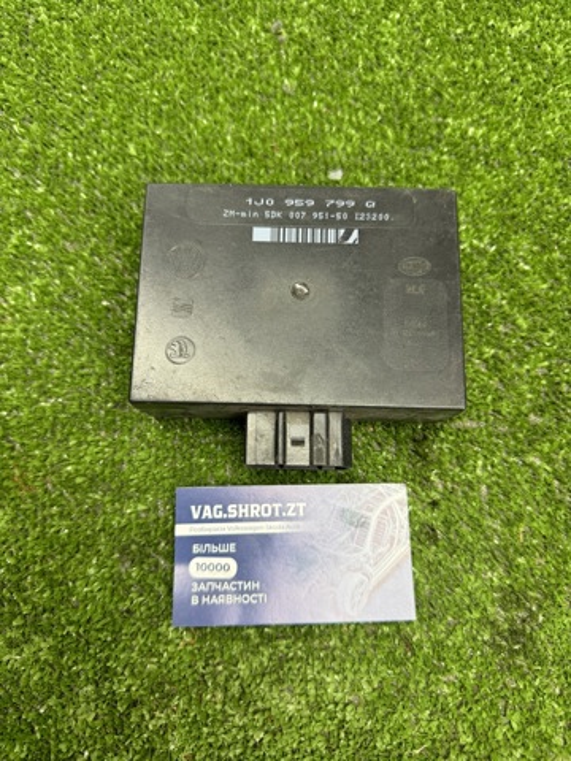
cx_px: 286
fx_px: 528
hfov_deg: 56.8
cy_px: 380
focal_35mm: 24
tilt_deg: -76.2
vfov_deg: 71.6
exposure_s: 1/100
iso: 100
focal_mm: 6.76
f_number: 1.78
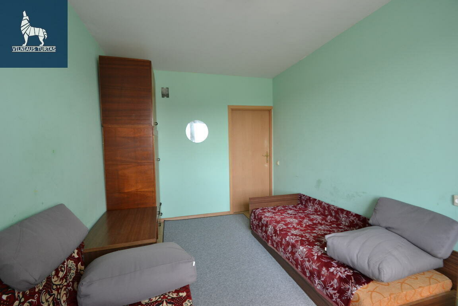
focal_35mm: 15
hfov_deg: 100.4
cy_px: 153
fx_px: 191
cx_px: 229
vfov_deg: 77.3
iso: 400
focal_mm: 10
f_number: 5
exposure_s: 1/100
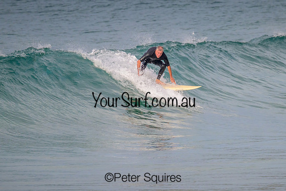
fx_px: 8732
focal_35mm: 1099
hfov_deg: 1.9
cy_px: 86
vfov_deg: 1.3
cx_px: 196
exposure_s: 1/2000
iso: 1250
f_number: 11
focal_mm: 800
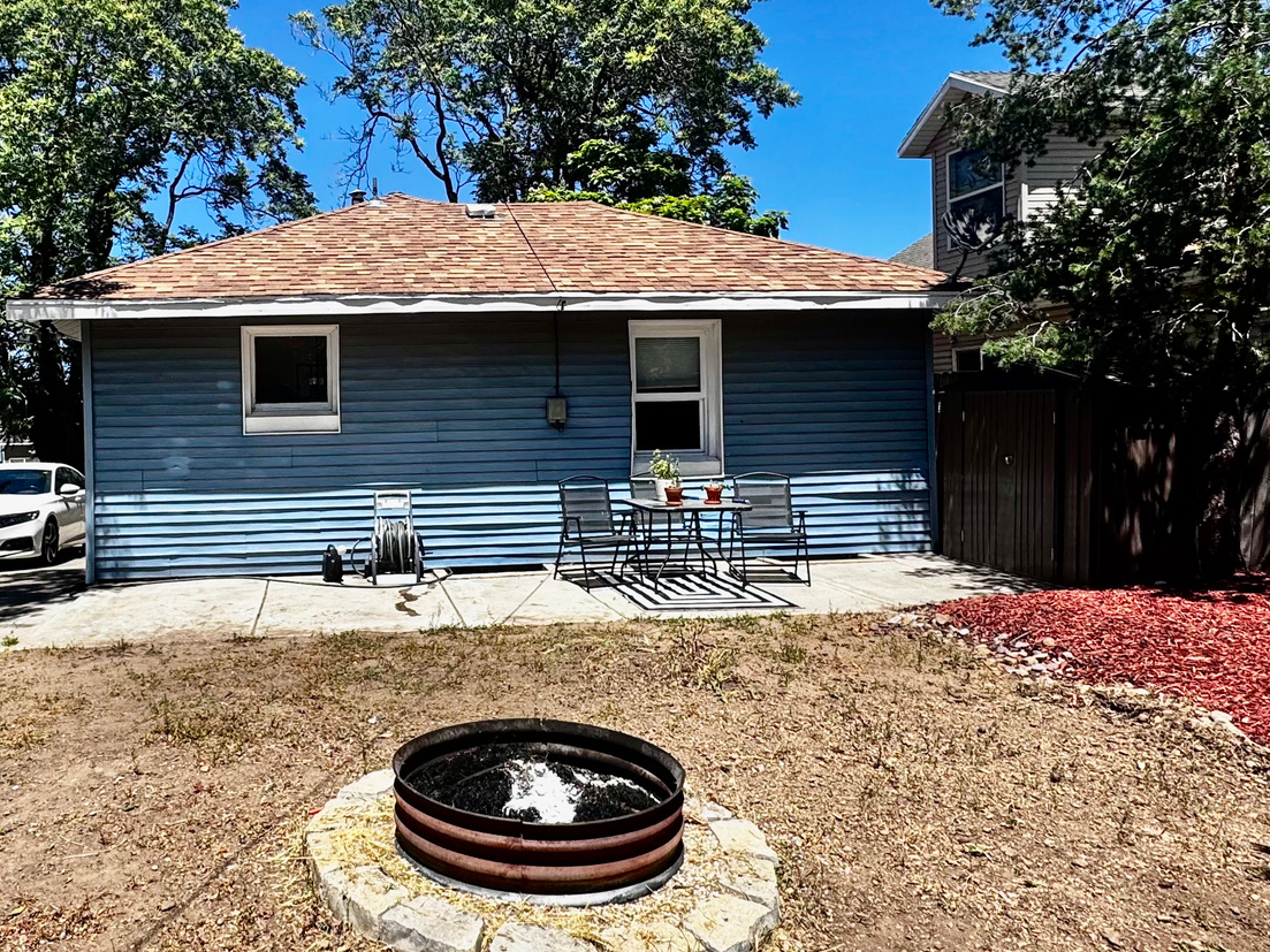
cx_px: 385
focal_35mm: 26
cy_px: 418
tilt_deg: +0.4
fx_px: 954
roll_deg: +1.0
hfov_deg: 64.8
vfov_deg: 52.9
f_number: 2.2
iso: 50
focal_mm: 2.22
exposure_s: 1/1789
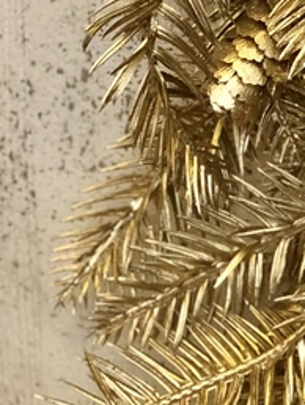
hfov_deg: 7.5
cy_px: -2
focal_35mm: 197
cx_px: 310
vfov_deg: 10.0
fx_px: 2311
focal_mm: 6
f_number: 2.4
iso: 160
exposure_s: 1/20
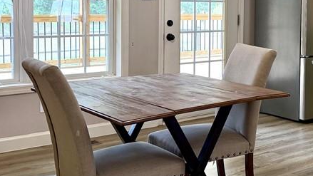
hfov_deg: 32.0
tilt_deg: -3.9
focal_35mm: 61
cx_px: 305
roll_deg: -1.0
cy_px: 31
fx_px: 506
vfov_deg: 19.5
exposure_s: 1/120
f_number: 1.78
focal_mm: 6.76
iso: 200
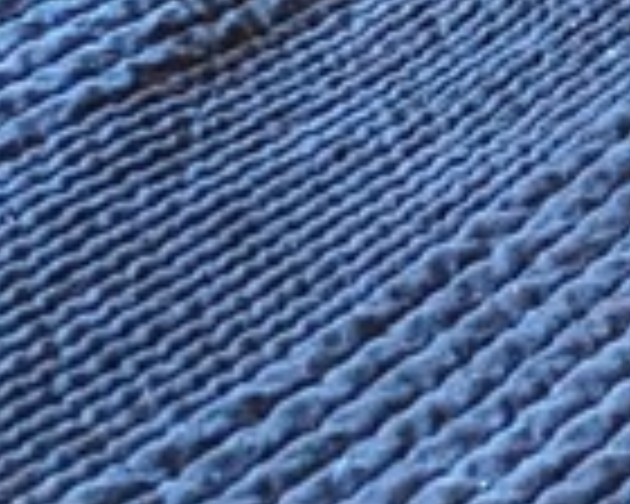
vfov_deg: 7.5
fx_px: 3188
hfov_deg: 8.7
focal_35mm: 171
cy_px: -1188
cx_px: 2054
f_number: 1.85
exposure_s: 1/60
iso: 1049
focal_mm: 6.81
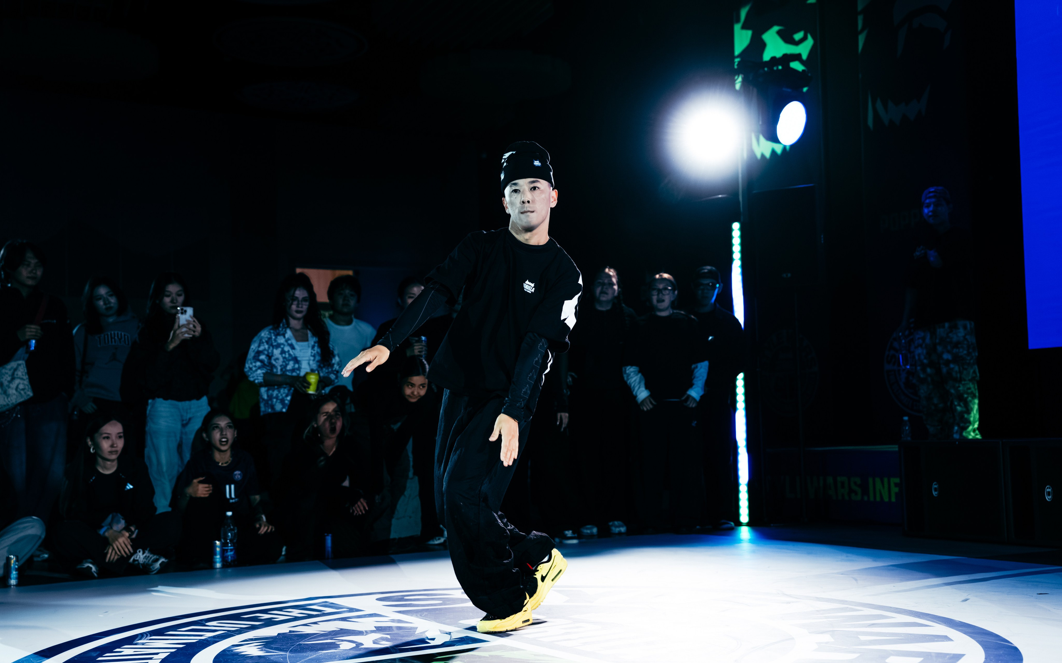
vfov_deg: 28.0
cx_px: 532
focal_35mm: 46
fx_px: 1331
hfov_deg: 43.5
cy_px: 346
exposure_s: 1/800
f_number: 2.8
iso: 3200
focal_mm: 45
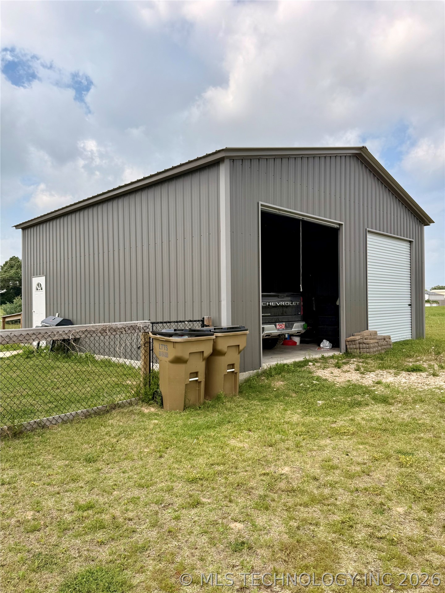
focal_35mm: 24
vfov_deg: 71.6
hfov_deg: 56.8
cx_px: 222
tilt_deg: +2.0
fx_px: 411
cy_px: 296
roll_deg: -0.9
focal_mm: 6.76
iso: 80
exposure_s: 1/4975
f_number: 1.78
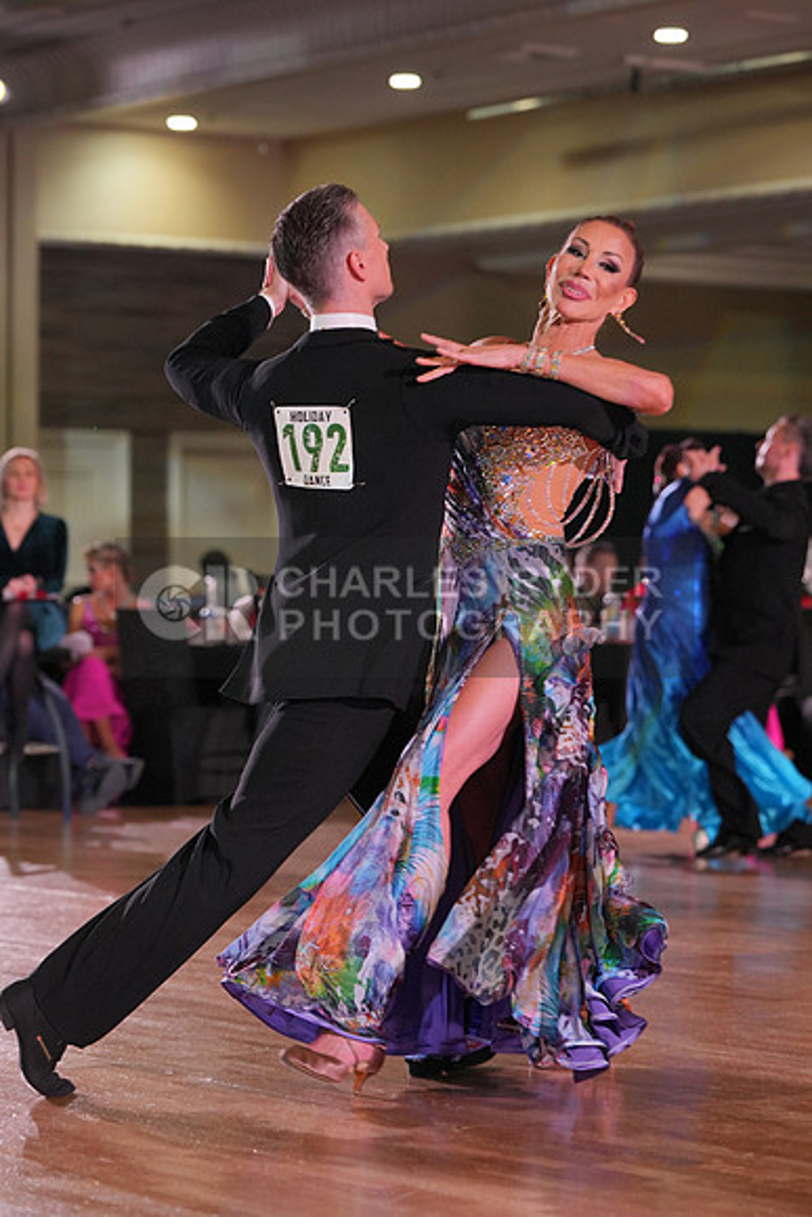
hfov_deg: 12.5
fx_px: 3719
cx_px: 406
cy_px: 608
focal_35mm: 110
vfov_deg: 18.6
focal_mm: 110
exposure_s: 1/500
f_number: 4
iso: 2000
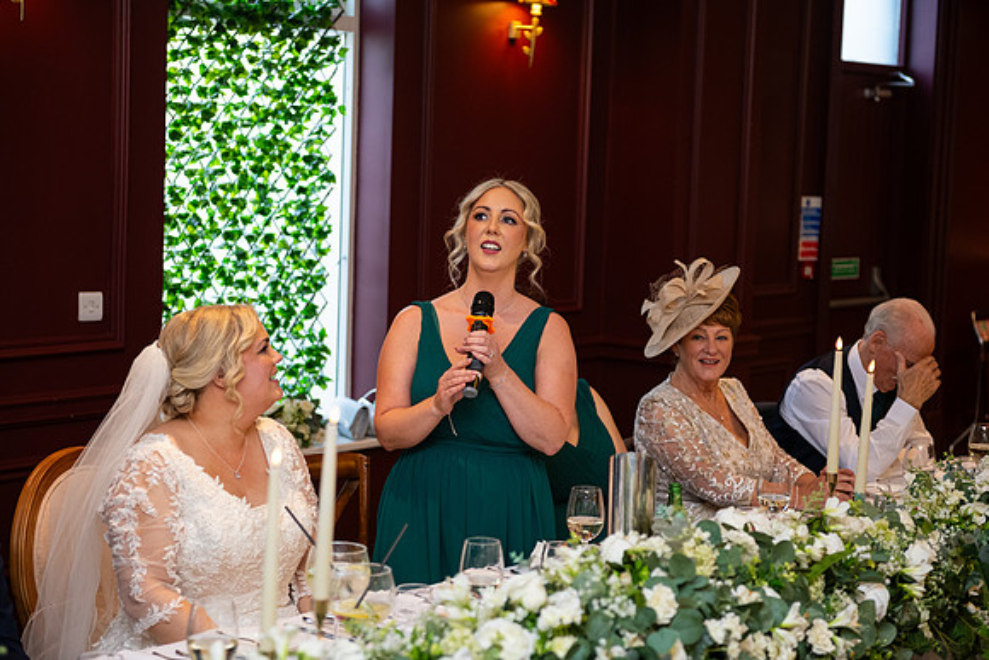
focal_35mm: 70
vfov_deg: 19.5
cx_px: 494
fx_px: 1923
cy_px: 330
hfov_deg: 28.8
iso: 800
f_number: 3.5
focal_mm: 70
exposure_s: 1/160
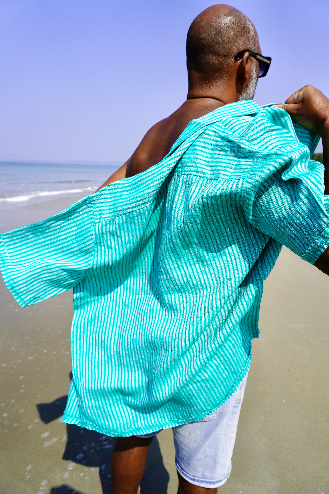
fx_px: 329
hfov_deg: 53.1
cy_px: 247
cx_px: 164
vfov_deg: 73.7
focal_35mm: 24
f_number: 5
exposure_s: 1/1000
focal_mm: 16
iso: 100
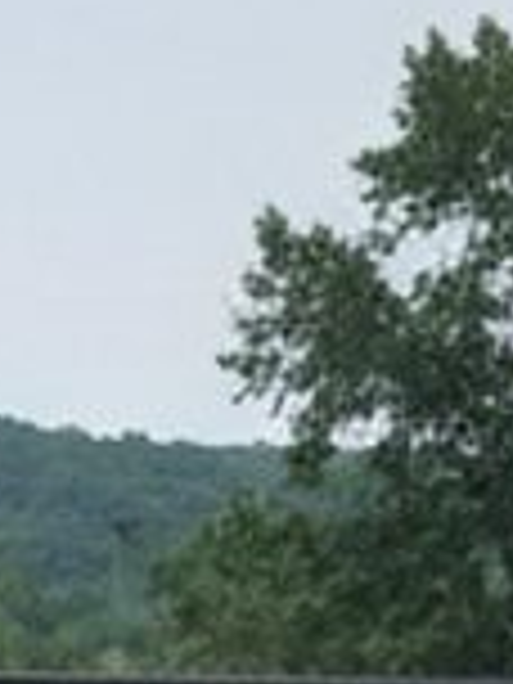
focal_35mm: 182
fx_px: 3596
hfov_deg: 8.1
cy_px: 2025
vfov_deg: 8.9
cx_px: 81
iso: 1422
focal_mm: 6.4
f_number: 1.8
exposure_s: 1/213
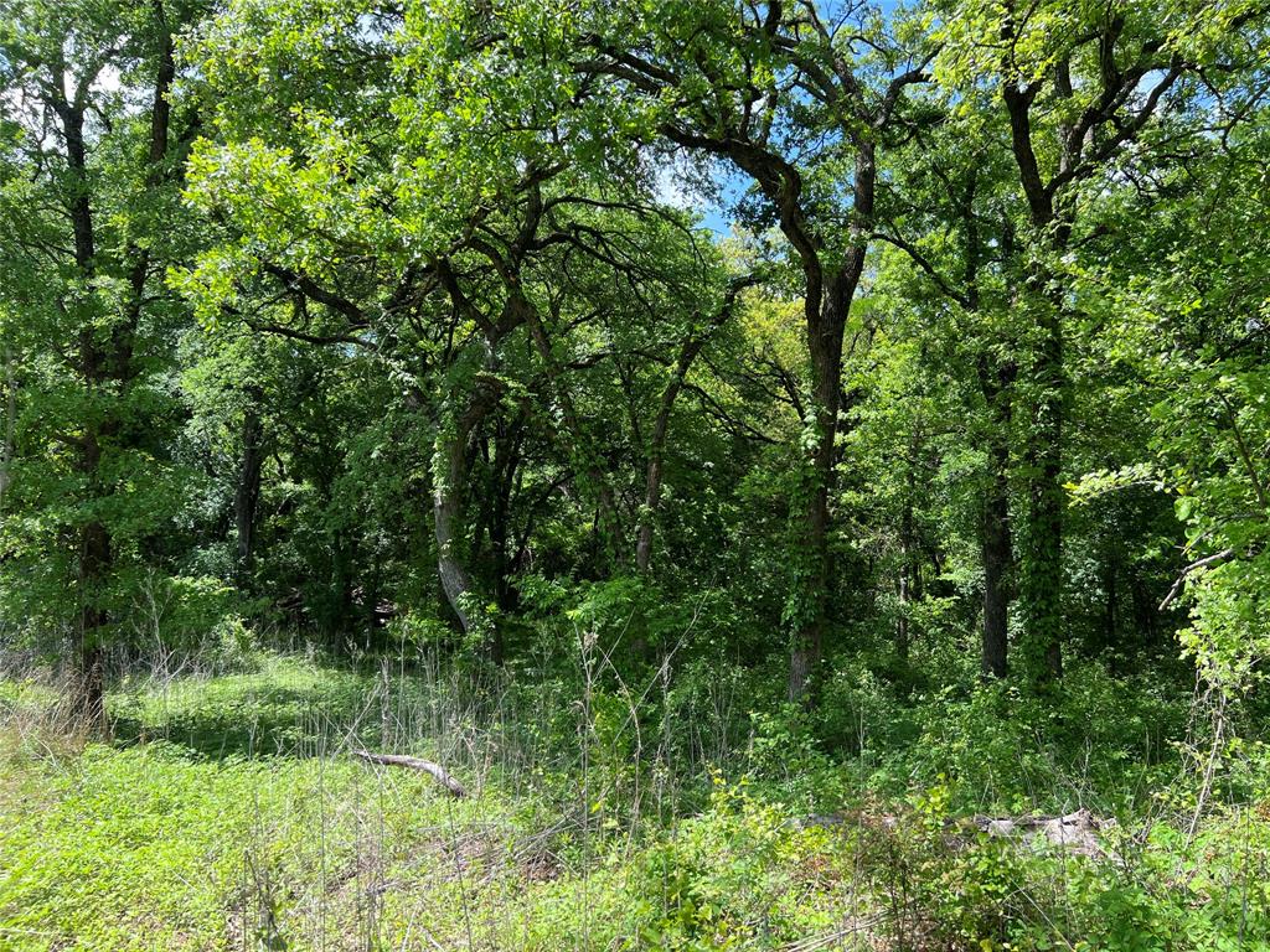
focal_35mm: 26
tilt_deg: +4.3
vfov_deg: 53.1
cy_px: 476
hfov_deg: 67.3
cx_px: 635
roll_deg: -1.0
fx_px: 954
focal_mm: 5.7
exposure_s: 1/808
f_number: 1.5
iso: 50
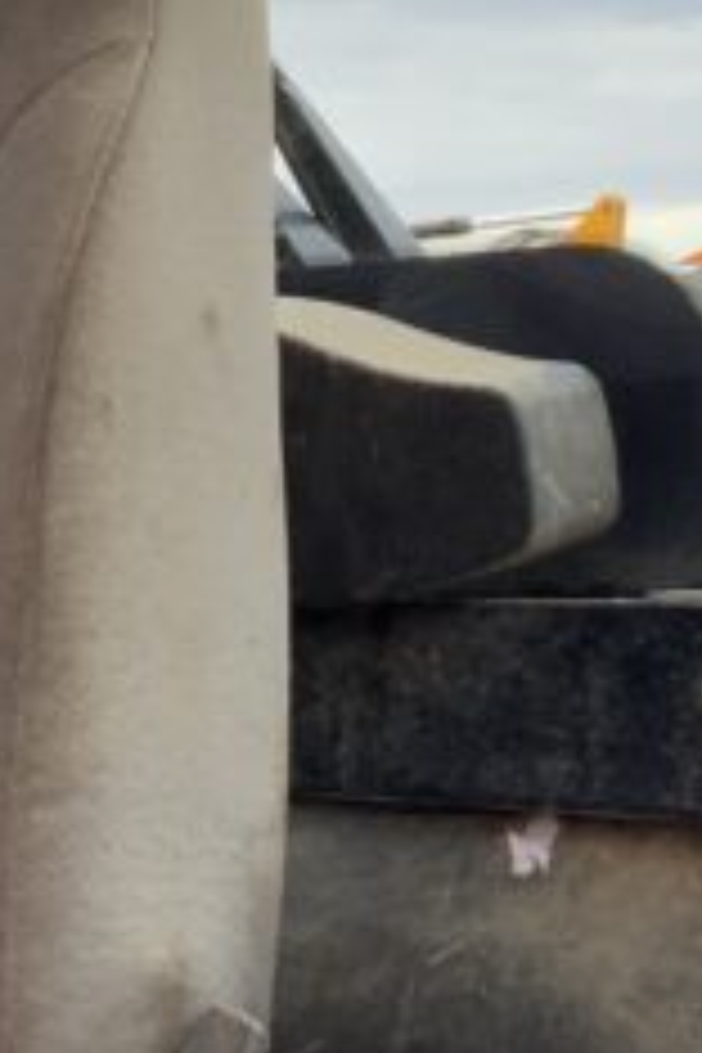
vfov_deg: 15.5
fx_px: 3861
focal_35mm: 132
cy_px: 716
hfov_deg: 9.9
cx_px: -486
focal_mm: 3
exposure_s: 1/276
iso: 16
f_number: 1.8
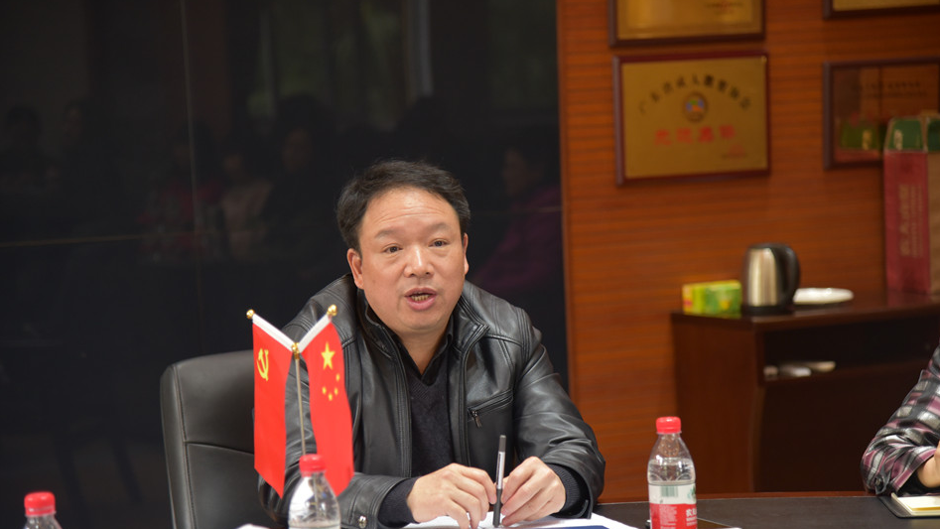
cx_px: 470
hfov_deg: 20.7
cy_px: 309
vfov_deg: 11.8
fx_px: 2568
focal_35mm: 103
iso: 1600
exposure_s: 1/60
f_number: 4
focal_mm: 98
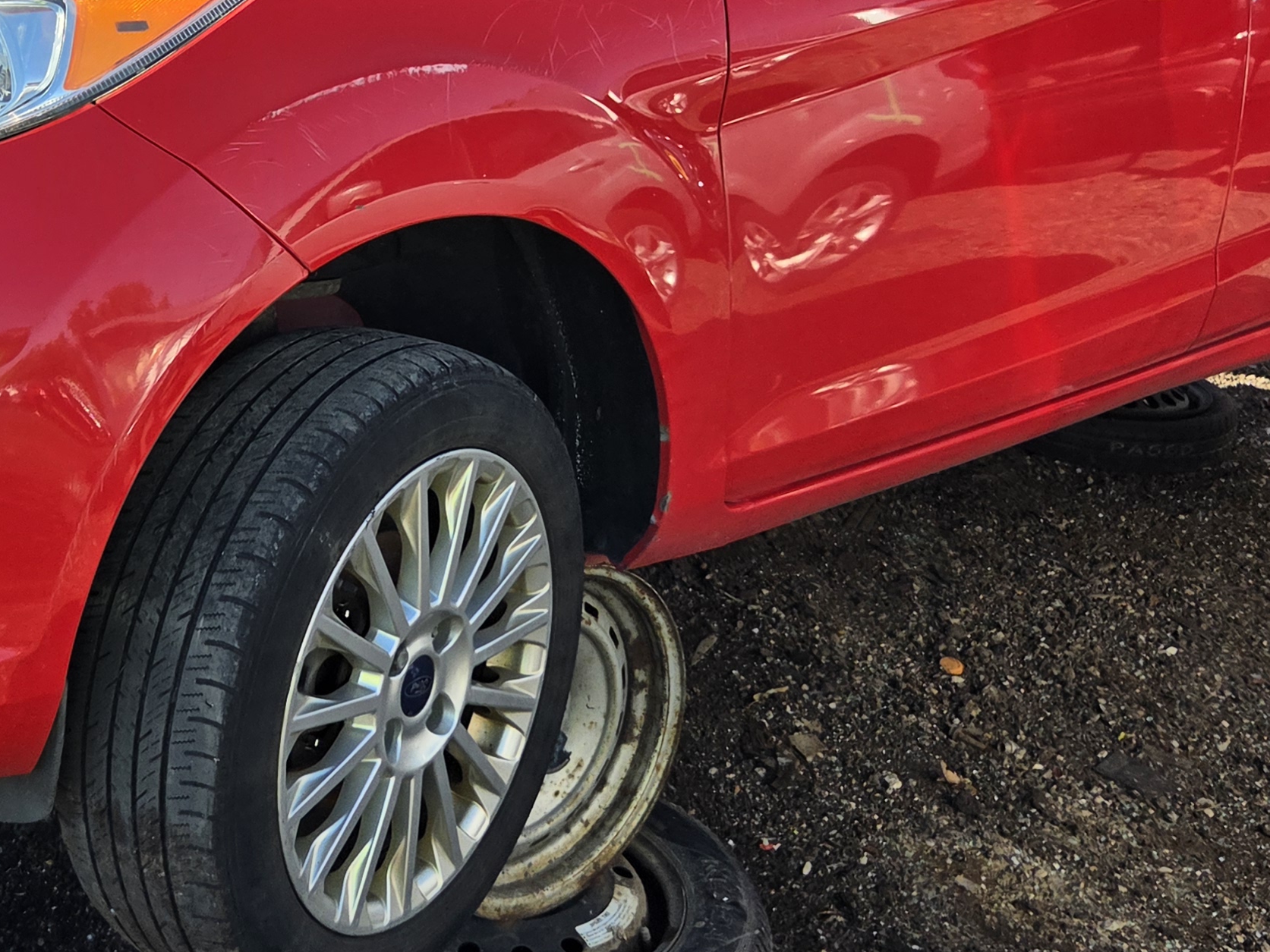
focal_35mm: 55
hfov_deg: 34.1
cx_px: 286
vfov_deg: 26.2
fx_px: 2018
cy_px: 238
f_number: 1.8
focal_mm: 5.4
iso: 80
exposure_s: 1/3427
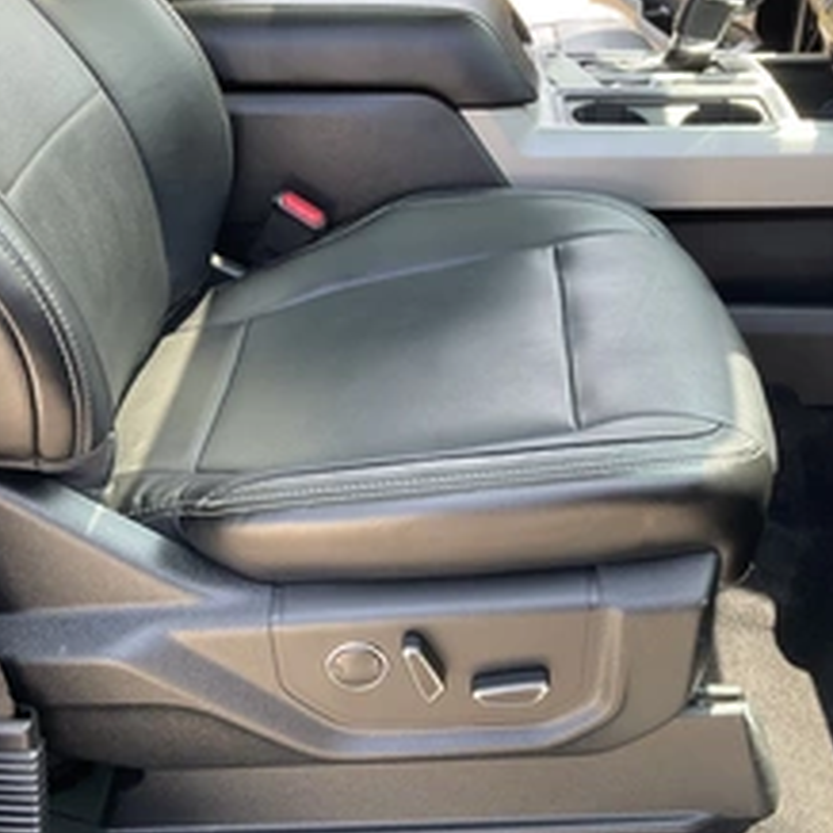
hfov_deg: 35.6
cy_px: 371
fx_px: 1280
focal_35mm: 47
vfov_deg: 36.0
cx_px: 581
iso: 40
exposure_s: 1/122
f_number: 1.8
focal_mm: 3
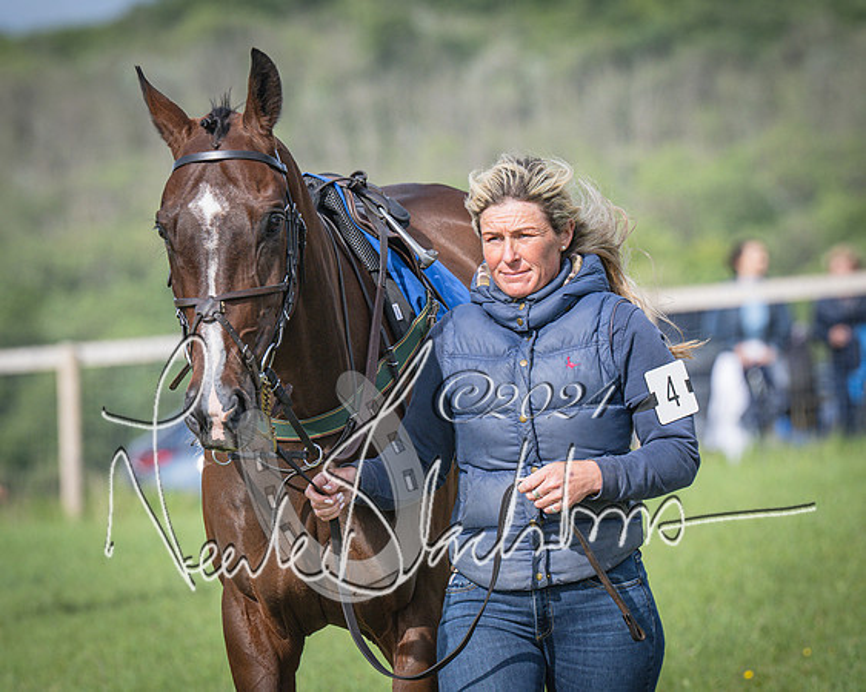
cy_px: 340
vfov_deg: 4.7
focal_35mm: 327
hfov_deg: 5.9
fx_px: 8379
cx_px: 478
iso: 200
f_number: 4.5
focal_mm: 190
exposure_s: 1/1600
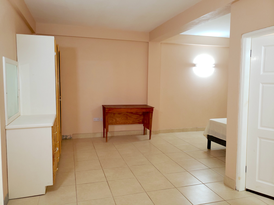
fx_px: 206
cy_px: 102
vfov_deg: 53.1
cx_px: 137
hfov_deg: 67.3
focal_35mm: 26
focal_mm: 4.3
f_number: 1.5
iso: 125
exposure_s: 1/25
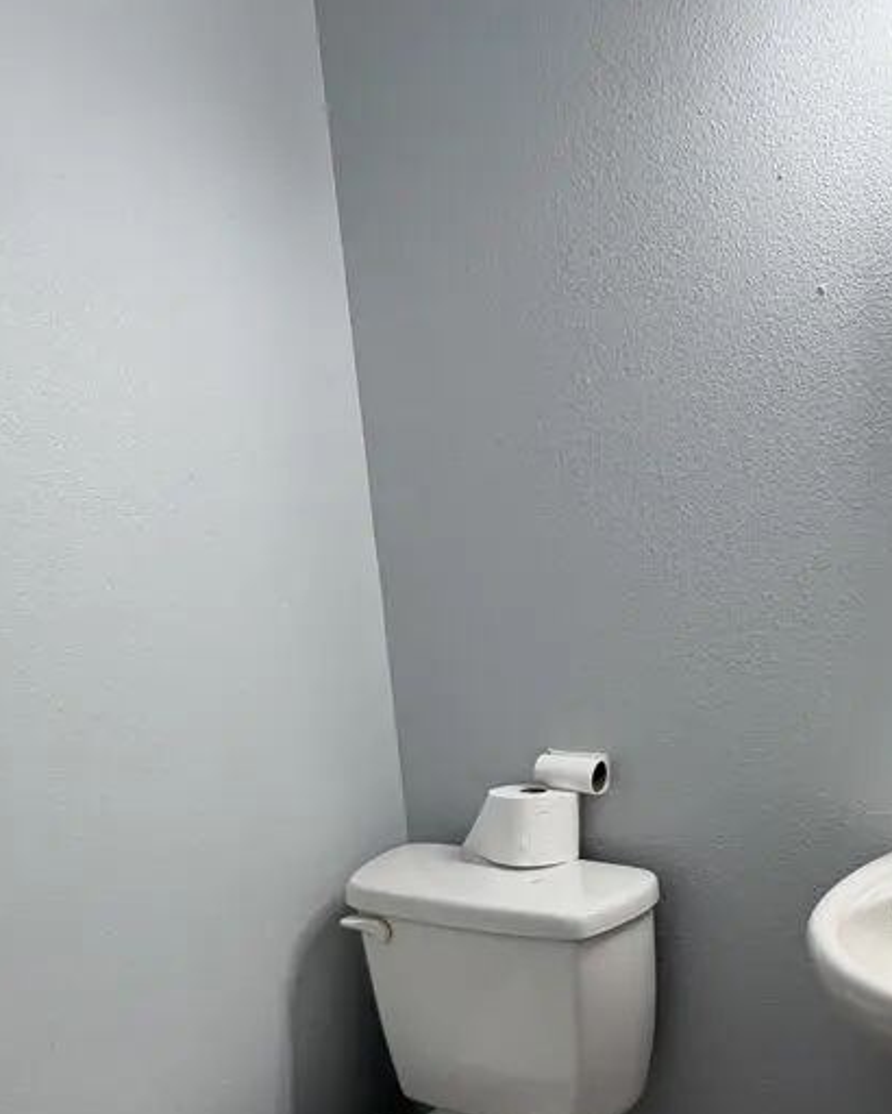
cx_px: 714
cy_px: 764
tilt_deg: -12.3
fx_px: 1055
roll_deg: +2.2
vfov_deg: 54.2
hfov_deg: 43.7
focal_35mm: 32
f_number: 2.2
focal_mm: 2.22
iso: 125
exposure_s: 1/120
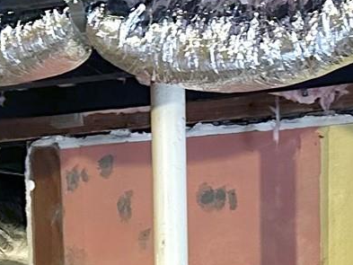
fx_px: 1275
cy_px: 519
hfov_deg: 15.7
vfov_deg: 10.9
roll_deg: +1.2
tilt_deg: -4.3
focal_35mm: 125
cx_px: 232
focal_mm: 6.86
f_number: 1.78
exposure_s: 1/30
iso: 800
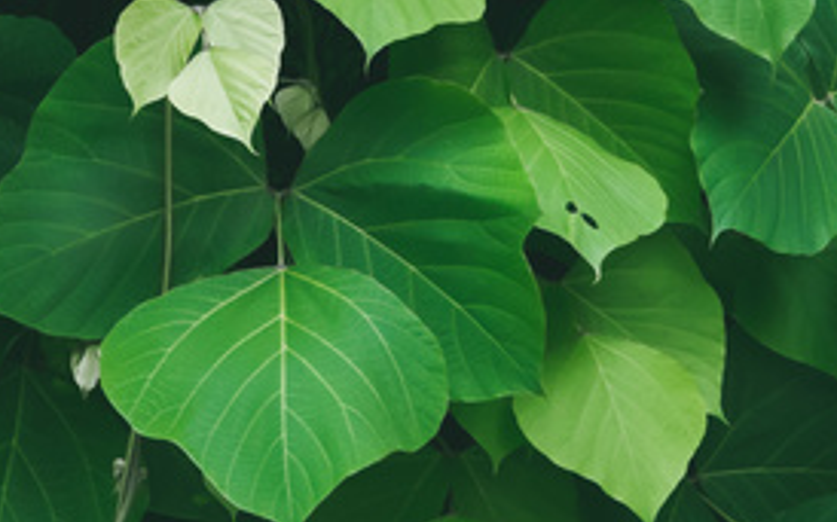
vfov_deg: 4.7
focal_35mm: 281
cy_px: 214
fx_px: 6407
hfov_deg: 7.4
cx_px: -290
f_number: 10
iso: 400
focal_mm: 42
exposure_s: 1/160
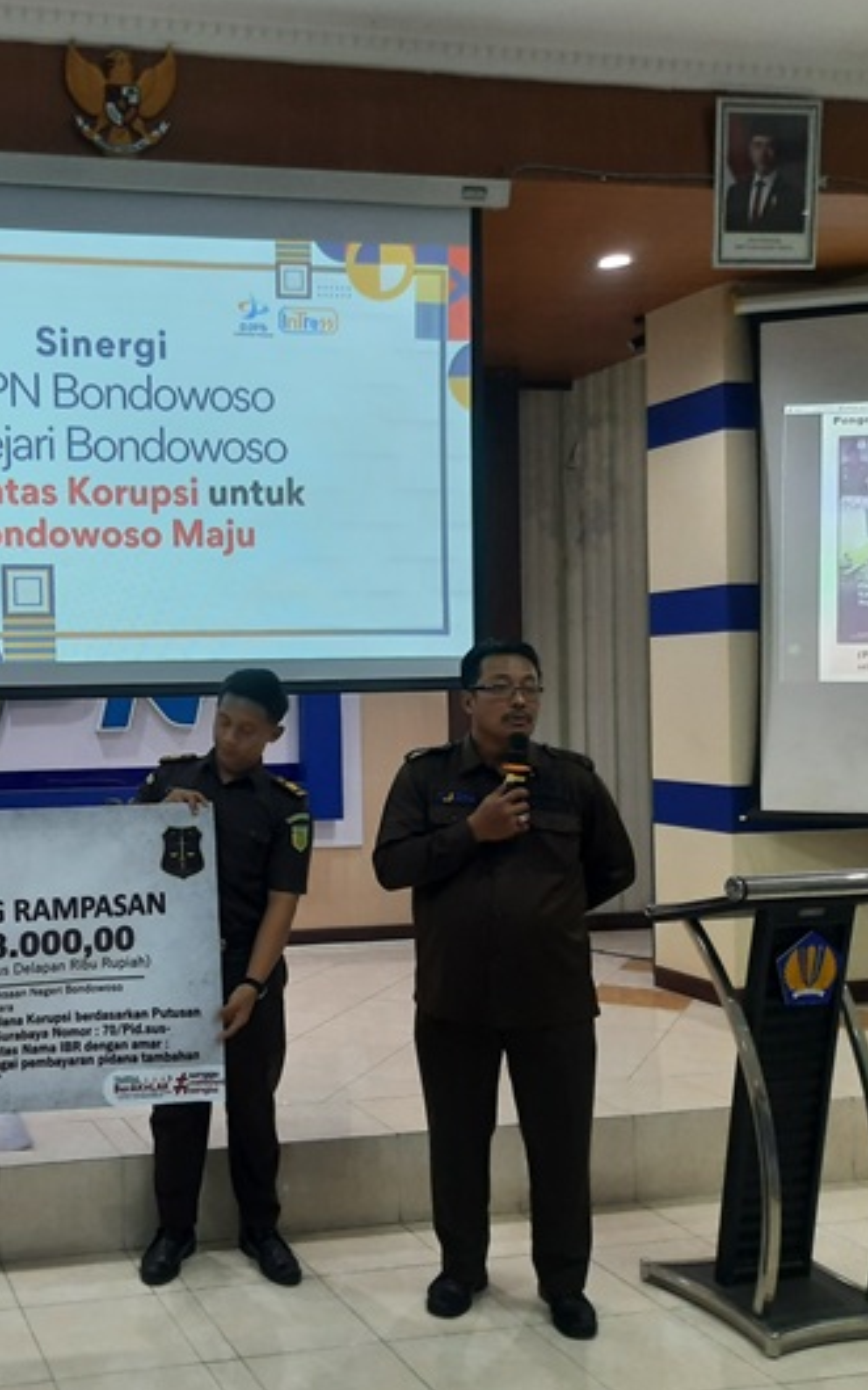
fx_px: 1363
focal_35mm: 36
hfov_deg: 32.7
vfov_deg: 54.0
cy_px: 690
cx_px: 18
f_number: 2
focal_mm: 4.6
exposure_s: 1/50
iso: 125
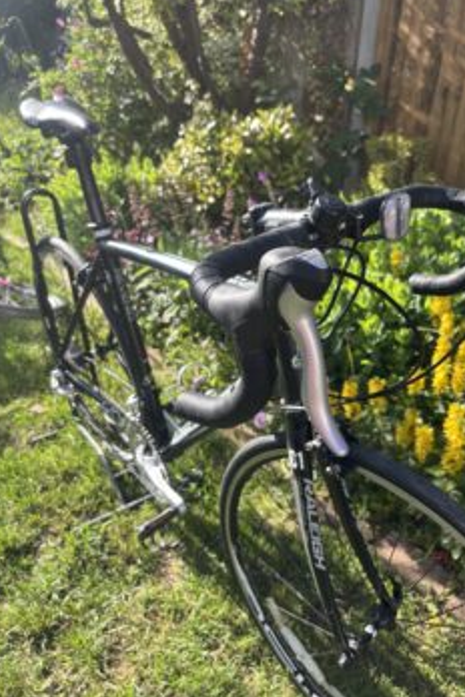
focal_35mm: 28
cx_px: 247
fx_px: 542
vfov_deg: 65.5
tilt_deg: -29.1
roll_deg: -1.1
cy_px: 340
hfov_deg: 46.4
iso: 50
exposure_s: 1/591
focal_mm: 5.96
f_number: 1.6
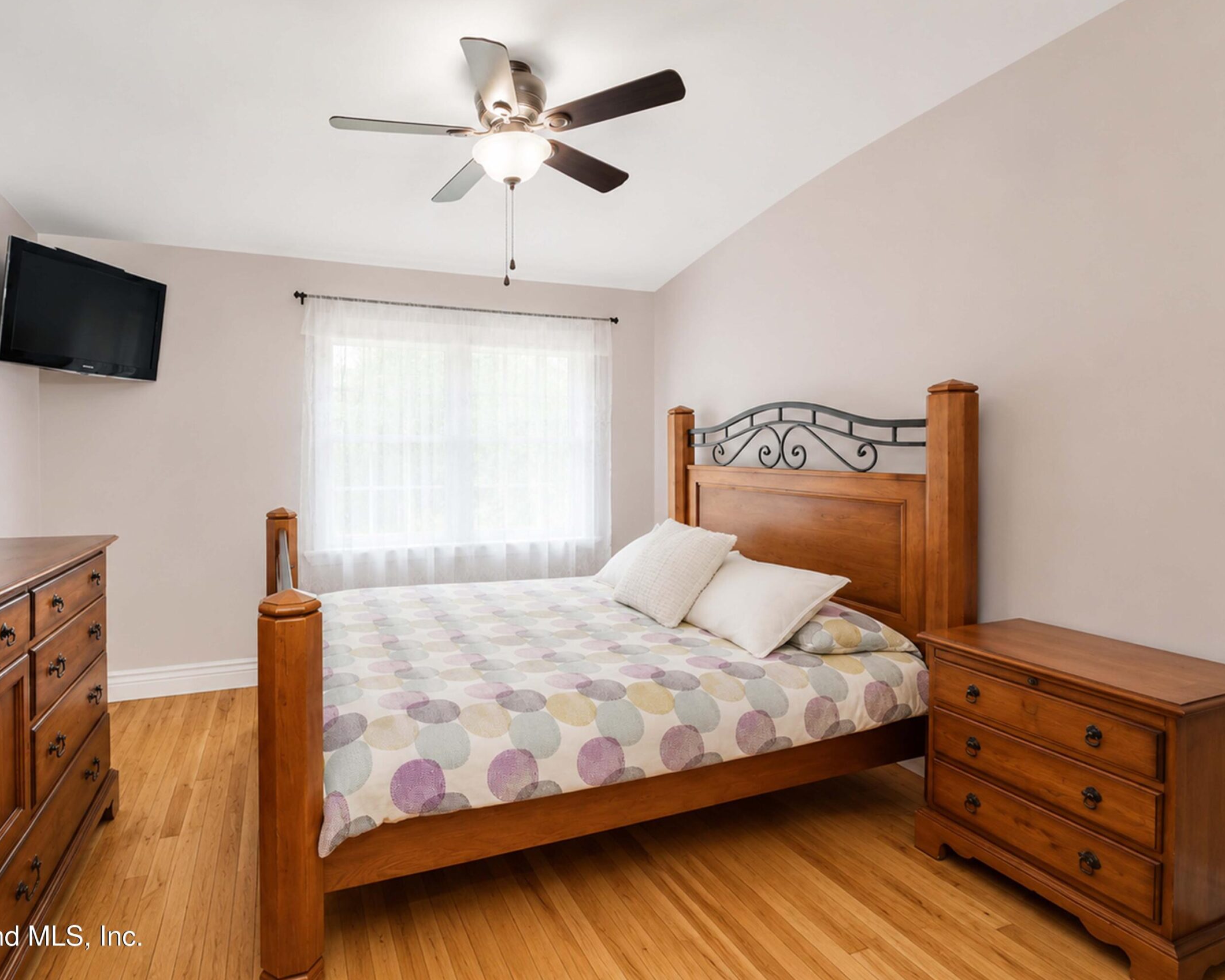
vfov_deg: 77.0
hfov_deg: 88.8
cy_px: 488
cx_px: 507
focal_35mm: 17
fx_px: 616
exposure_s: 1/80
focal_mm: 10
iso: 2000
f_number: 8
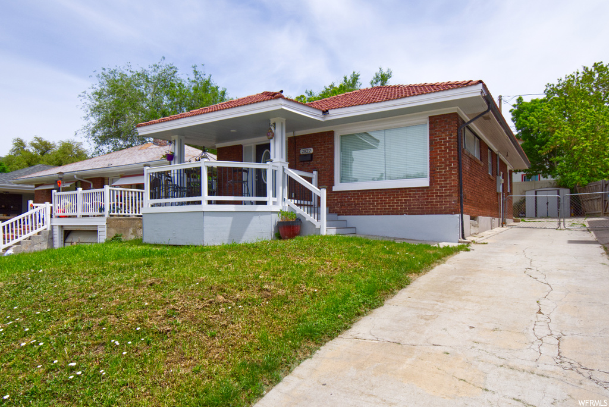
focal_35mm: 20
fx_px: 330
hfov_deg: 85.4
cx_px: 304
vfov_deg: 63.3
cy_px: 204
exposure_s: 1/2500
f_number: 7.1
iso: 400
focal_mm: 13
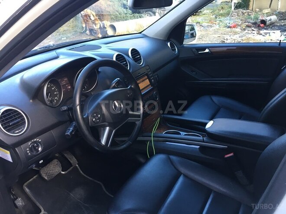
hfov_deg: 61.7
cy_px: 107
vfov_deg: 48.2
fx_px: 240
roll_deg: +2.8
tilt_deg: -24.8
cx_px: 143
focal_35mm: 29
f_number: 2.2
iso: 32
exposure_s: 1/33
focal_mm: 4.15
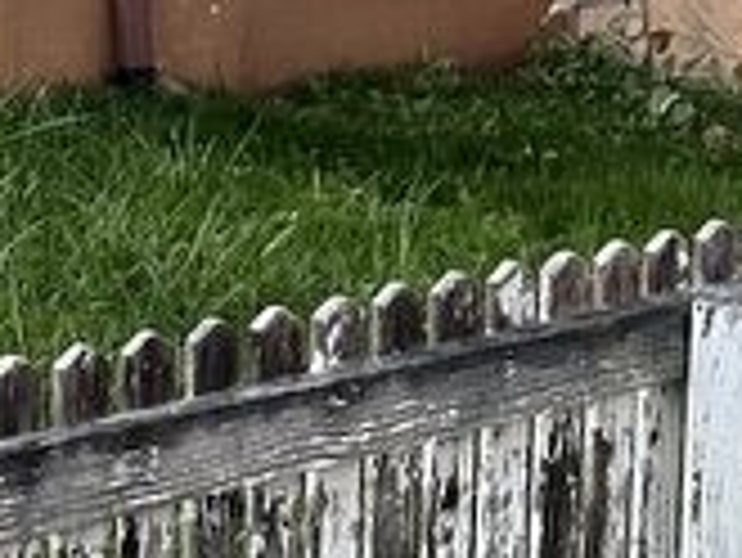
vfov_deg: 11.6
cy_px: -99
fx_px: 2703
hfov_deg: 14.4
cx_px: -414
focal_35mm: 126
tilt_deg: -3.5
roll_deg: -0.9
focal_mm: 5.1
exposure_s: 1/60
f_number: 1.6
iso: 400
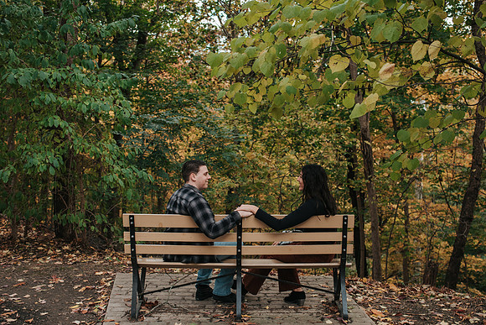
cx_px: 261
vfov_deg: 33.3
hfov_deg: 48.4
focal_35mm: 40
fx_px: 540
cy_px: 186
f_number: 3.2
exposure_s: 1/320
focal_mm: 35
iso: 1000
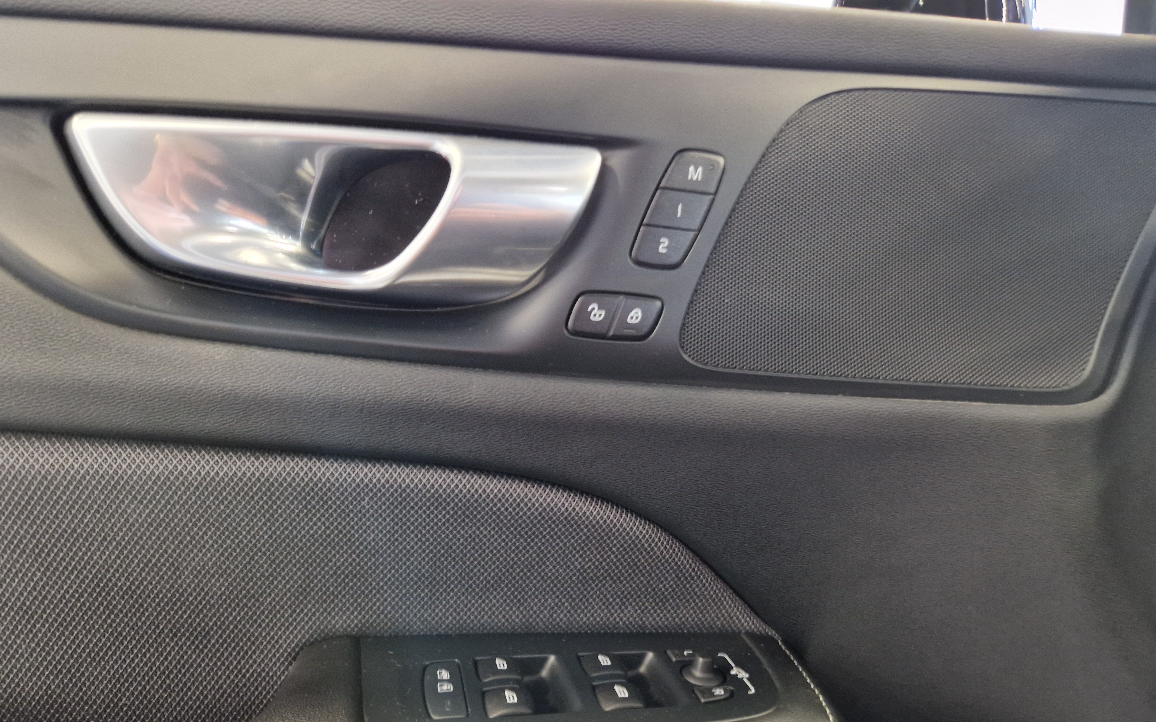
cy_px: 439
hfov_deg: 72.5
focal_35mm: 25
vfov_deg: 48.9
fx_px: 788
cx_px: 576
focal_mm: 5.4
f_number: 1.8
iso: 500
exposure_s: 1/25
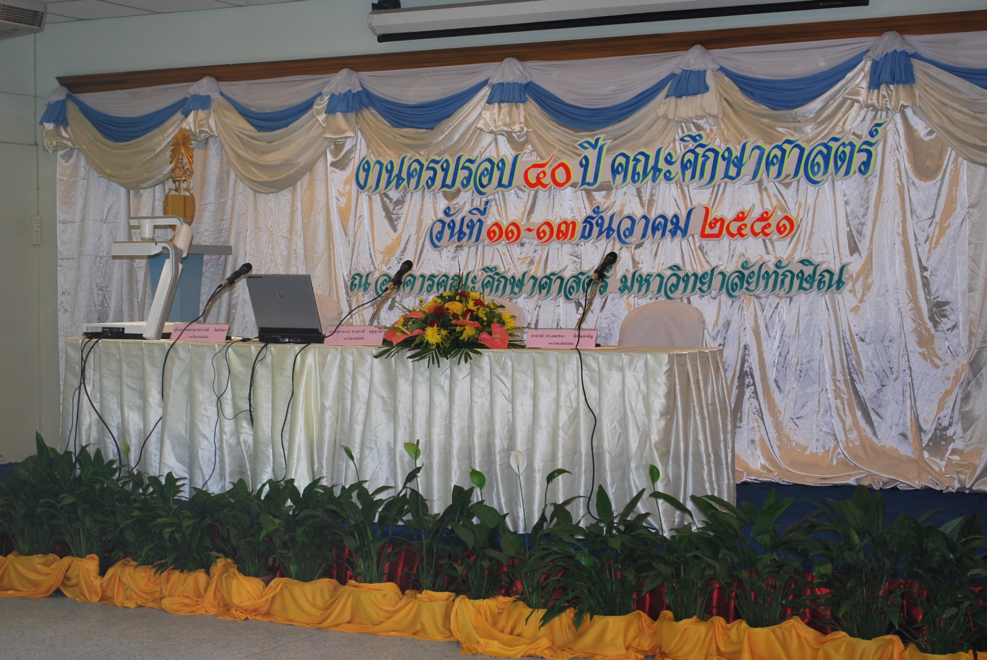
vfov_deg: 22.7
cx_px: 494
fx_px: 1647
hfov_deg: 33.4
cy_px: 330
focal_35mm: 60
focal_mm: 40
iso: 200
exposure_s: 1/15
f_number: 5.6
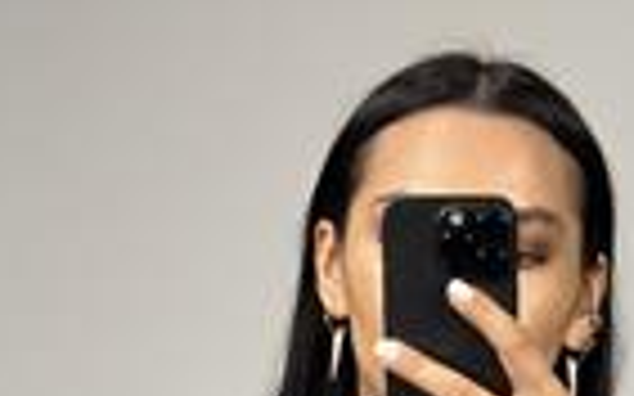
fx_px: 2573
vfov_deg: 8.2
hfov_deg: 14.0
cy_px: 884
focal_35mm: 149
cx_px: 454
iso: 125
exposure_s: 1/100
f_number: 1.78
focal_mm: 6.86
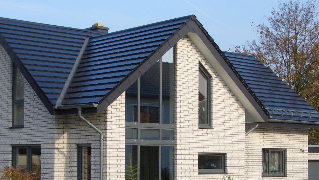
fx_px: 634
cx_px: 124
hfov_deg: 28.2
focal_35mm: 75
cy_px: 148
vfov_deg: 16.0
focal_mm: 8.2
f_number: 5
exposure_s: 1/200
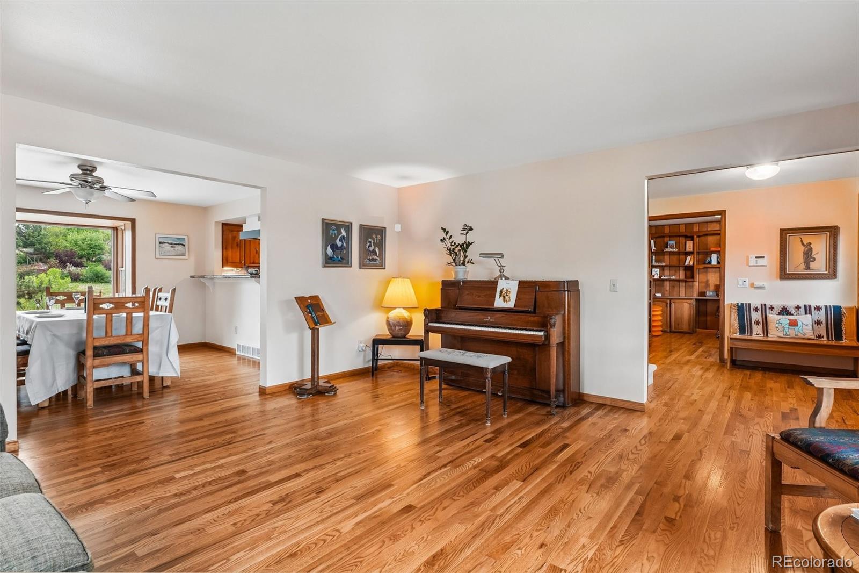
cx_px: 430
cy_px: 286
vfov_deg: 72.0
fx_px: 394
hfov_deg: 95.0
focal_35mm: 16
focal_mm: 11
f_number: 8
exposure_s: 1/8
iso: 500
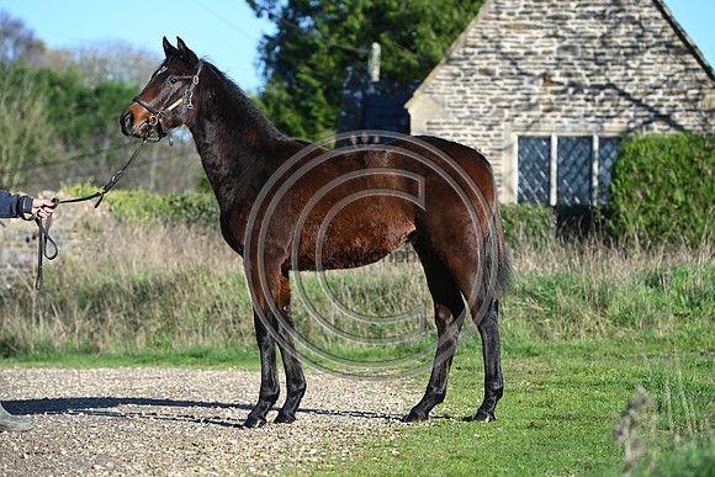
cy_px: 238
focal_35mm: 140
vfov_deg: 9.8
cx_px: 358
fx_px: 2781
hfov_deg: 14.7
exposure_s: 1/1250
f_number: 4.5
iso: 320
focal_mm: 140
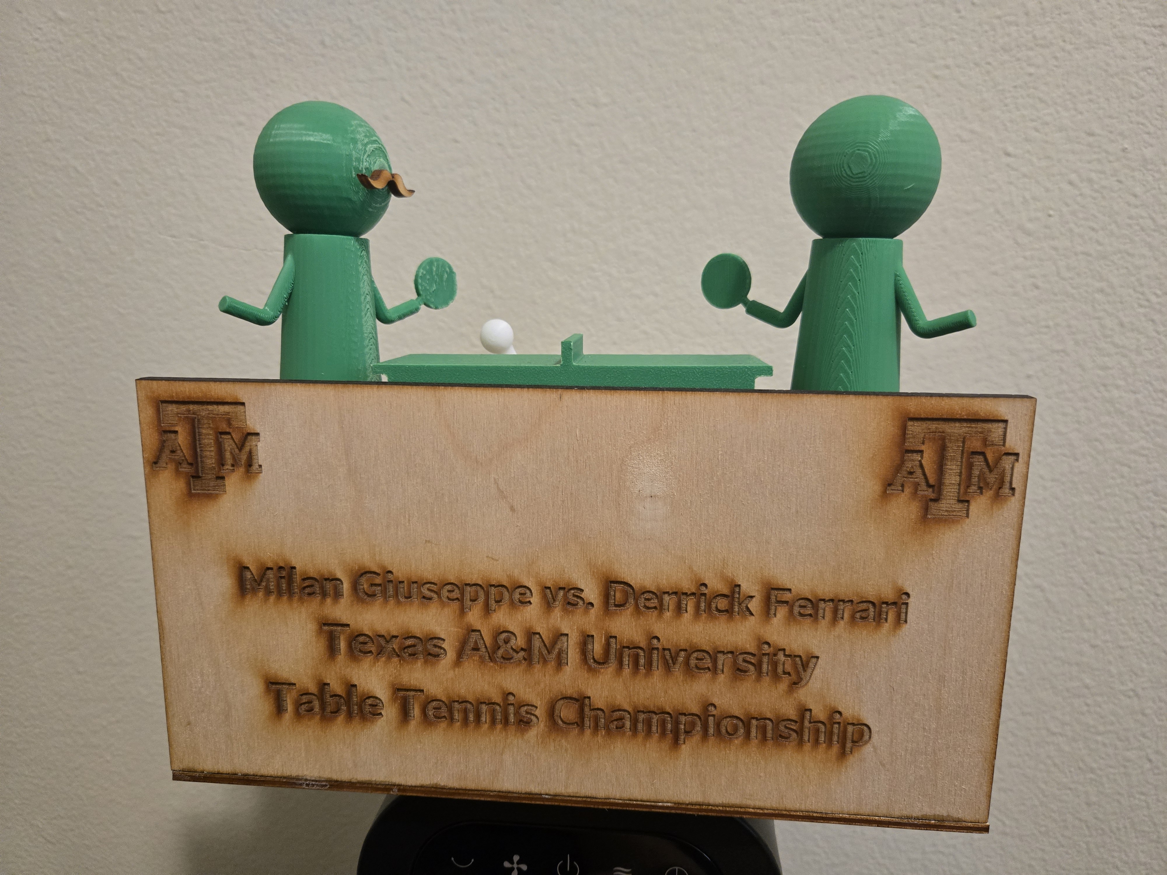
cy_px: 438
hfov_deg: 73.9
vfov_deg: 58.9
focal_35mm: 23
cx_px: 584
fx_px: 775
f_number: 1.8
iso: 800
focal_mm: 5.4
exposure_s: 1/60
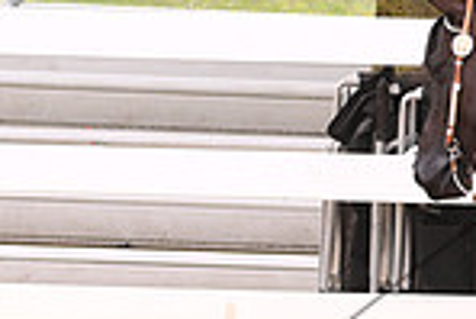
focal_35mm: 556
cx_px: 804
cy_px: -27
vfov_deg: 2.5
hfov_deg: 3.7
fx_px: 7359
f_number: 3.5
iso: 320
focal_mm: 95
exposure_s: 1/1093
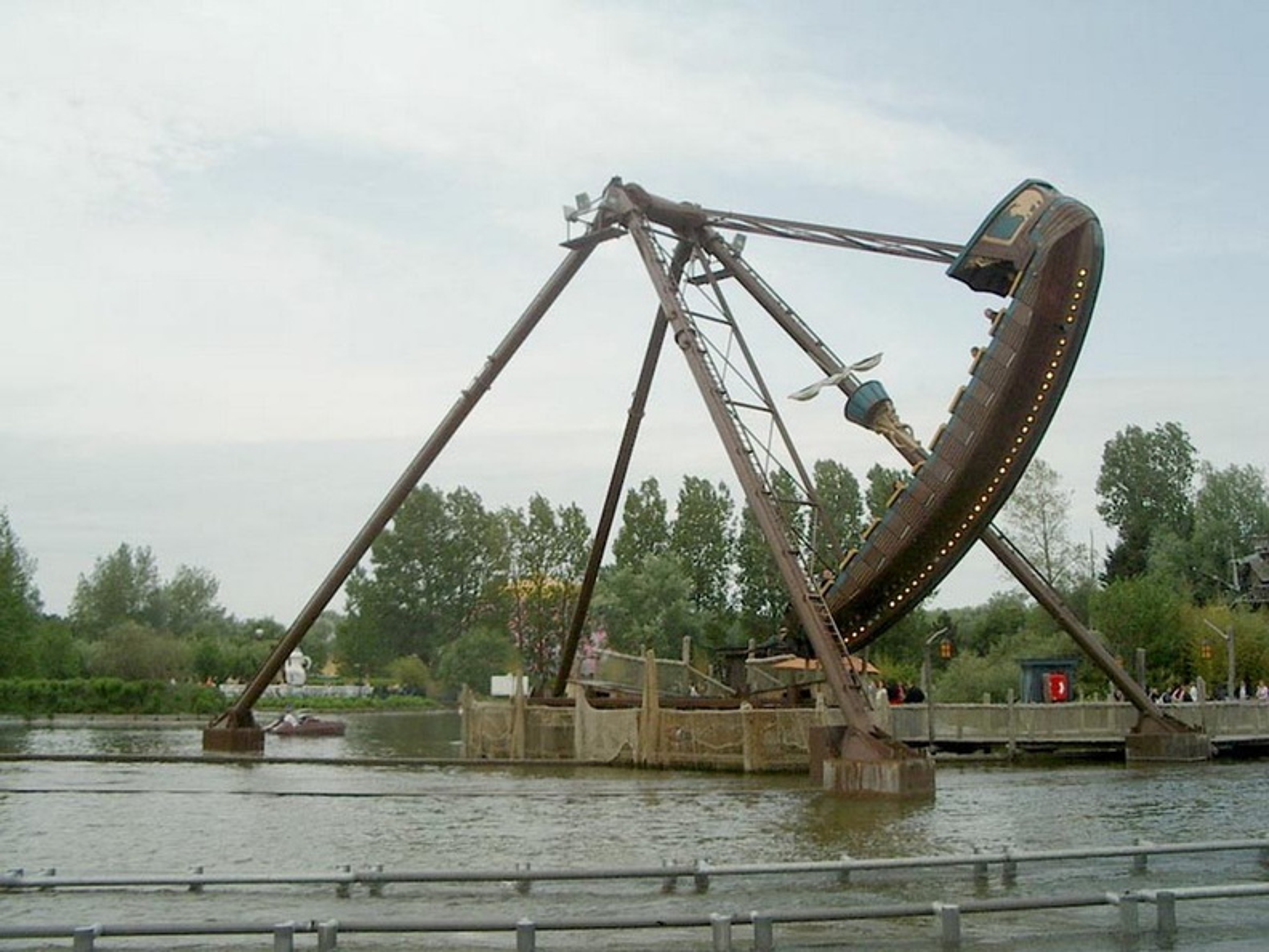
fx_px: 1393
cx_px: 634
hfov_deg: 49.0
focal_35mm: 38
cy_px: 476
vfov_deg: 37.7
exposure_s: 1/500
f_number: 4.8
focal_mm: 5.8
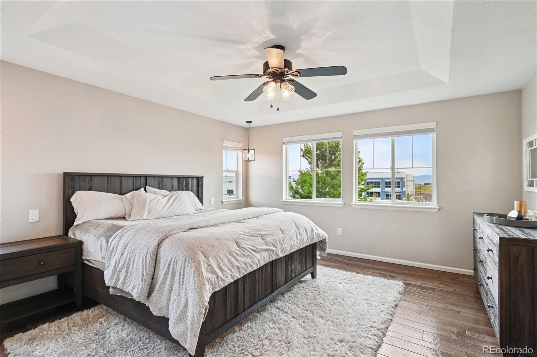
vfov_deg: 70.4
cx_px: 268
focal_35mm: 17
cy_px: 178
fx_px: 254
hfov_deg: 93.3
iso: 400
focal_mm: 17
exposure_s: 1/15
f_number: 10
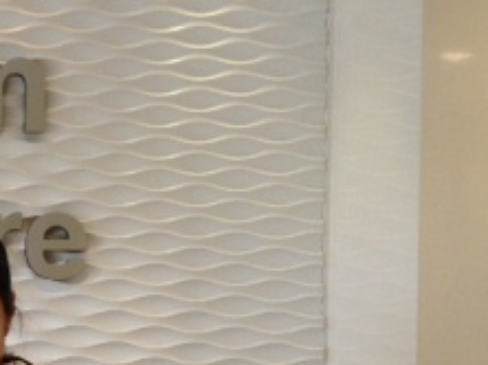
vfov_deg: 14.4
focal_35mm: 101
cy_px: 350
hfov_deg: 18.1
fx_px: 1422
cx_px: -149
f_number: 2.4
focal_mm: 4.28
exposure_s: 1/120
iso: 100
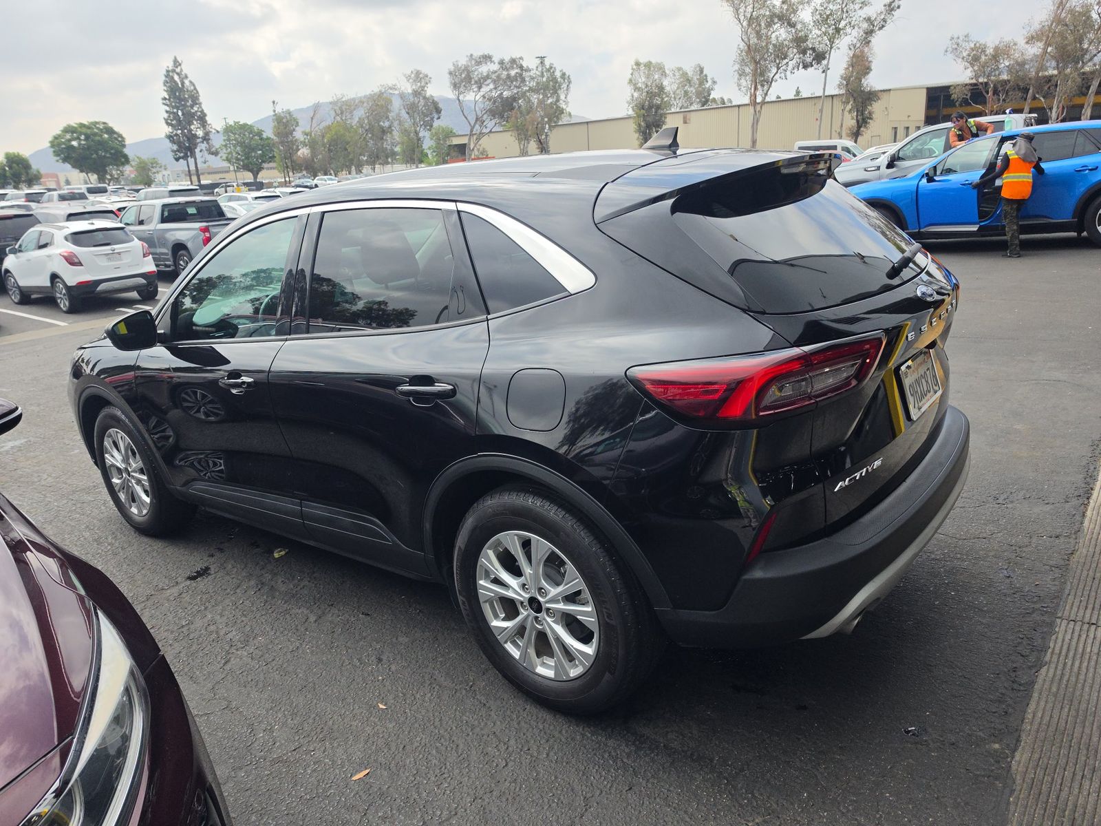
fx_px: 732
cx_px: 550
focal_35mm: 23
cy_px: 413
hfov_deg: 73.9
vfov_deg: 58.9
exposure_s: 1/4432
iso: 63
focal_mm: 6.5
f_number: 1.4
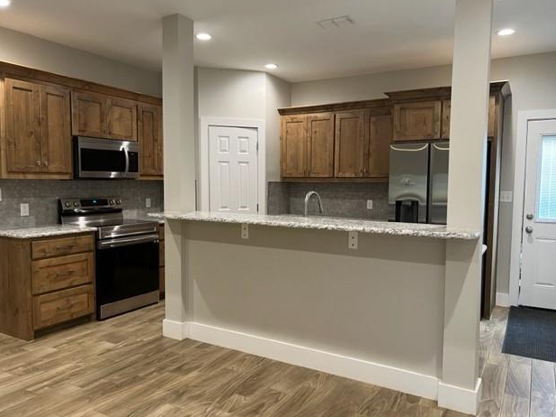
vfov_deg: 51.4
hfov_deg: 65.3
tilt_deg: -4.2
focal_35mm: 27
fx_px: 434
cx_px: 287
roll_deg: -0.8
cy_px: 208
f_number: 1.5
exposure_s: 1/60
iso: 160
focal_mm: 5.7
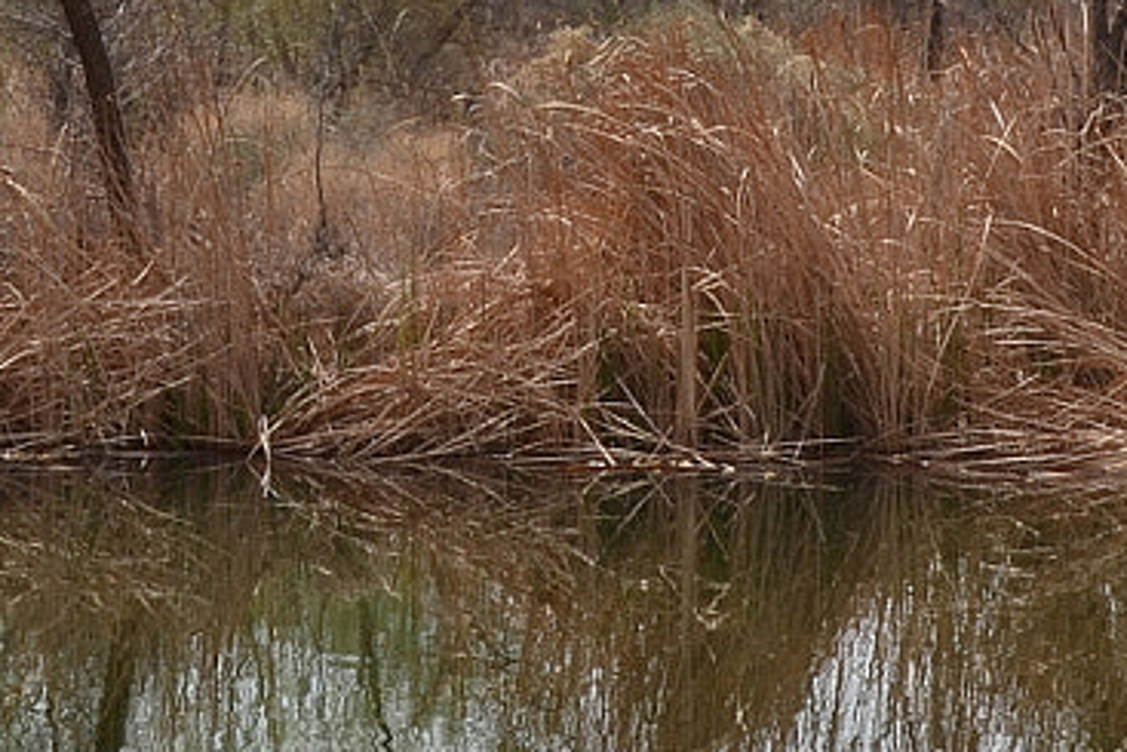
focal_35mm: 209
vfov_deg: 6.6
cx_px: 679
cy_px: 273
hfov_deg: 9.8
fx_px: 6545
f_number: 11
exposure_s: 1/125
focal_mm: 32
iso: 100
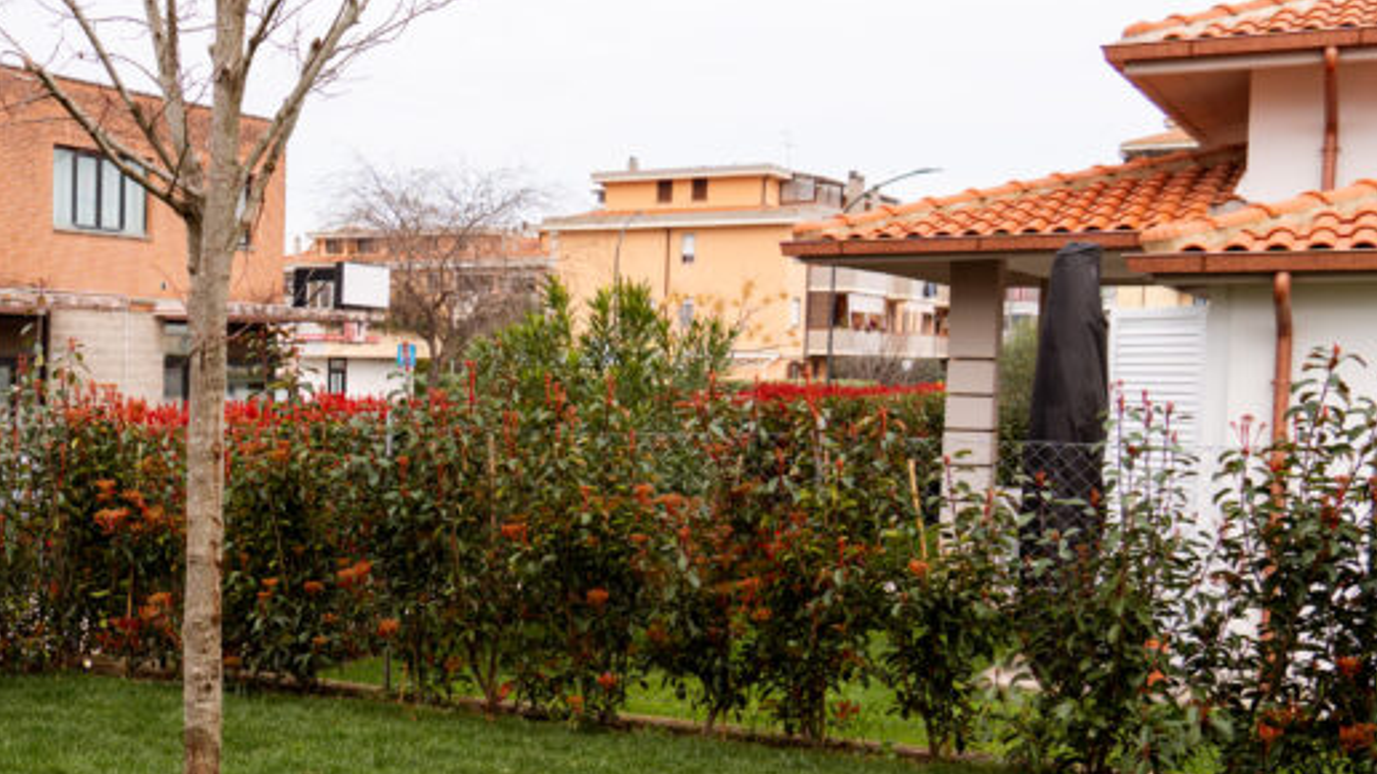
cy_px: 501
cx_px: -24
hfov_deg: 35.2
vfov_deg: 22.5
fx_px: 1935
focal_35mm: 53
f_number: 5
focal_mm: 24
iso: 100
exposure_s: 1/250
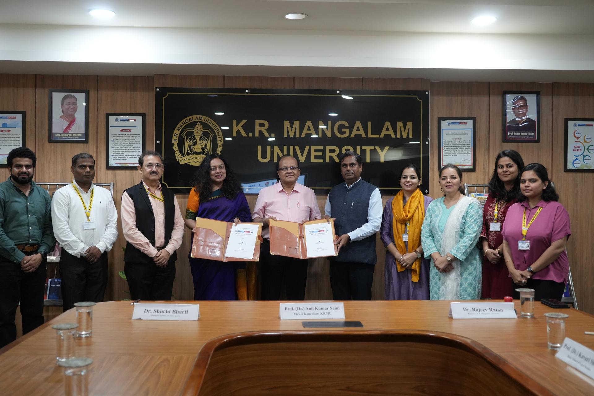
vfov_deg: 36.9
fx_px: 594
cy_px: 198
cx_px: 297
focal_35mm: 36
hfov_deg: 53.1
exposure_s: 1/125
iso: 3200
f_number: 4
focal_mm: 36
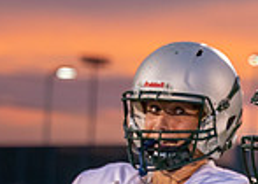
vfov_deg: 4.1
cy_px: 269
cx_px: 266
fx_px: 2535
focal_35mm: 346
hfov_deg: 5.8
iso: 800
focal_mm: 70
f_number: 2.8
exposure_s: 1/500
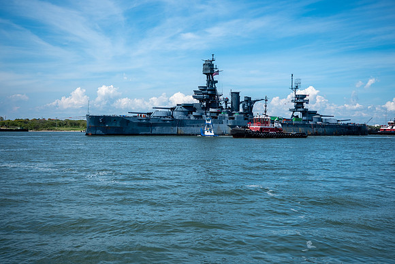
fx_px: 505
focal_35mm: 46
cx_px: 198
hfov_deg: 42.7
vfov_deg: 29.3
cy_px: 132
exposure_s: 1/1900
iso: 160
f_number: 4
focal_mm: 30.8
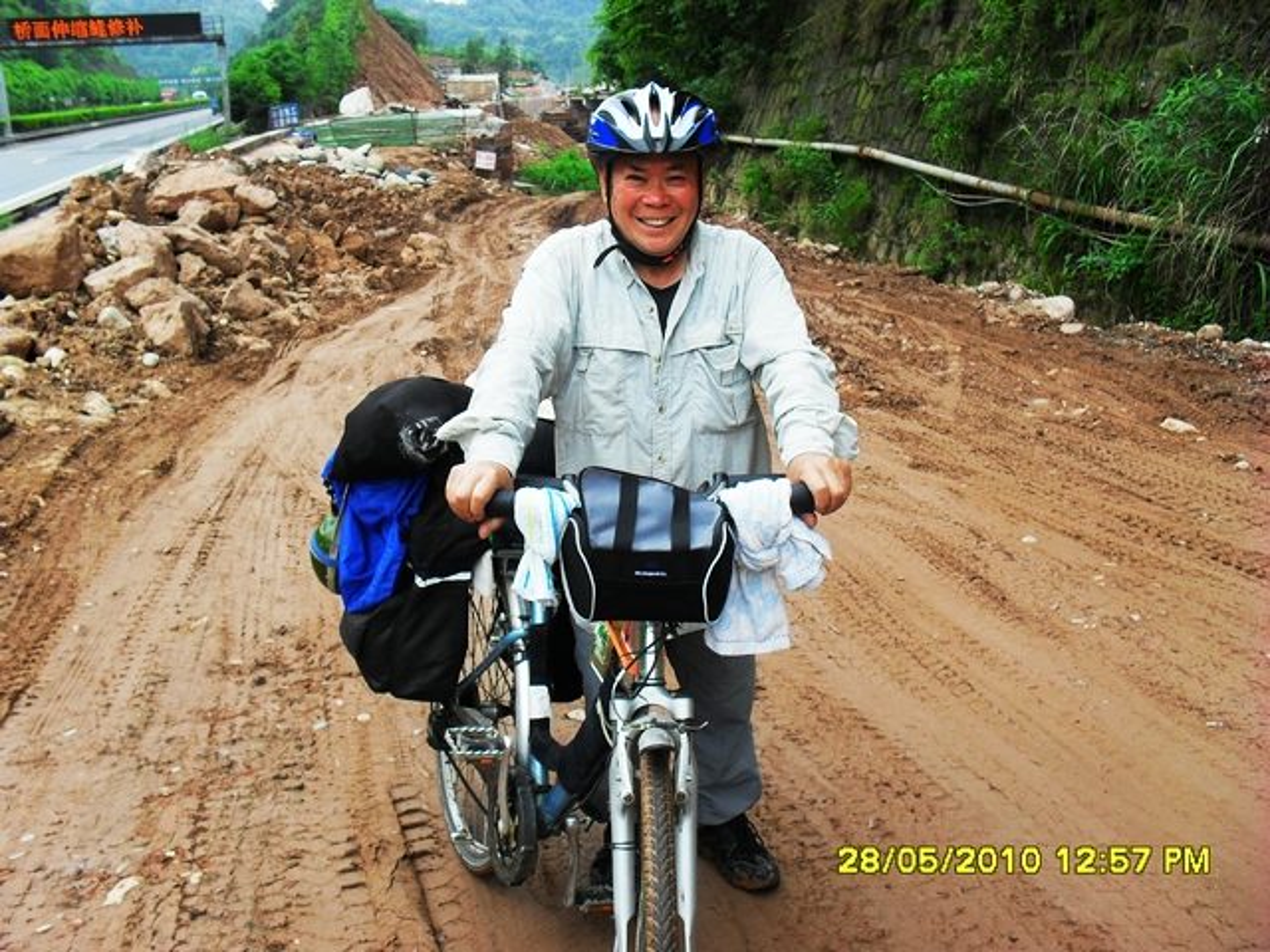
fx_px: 1284
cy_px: 476
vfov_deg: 40.7
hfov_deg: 52.6
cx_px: 635
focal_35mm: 35
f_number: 3.2
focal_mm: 6.3
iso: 100
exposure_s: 1/350
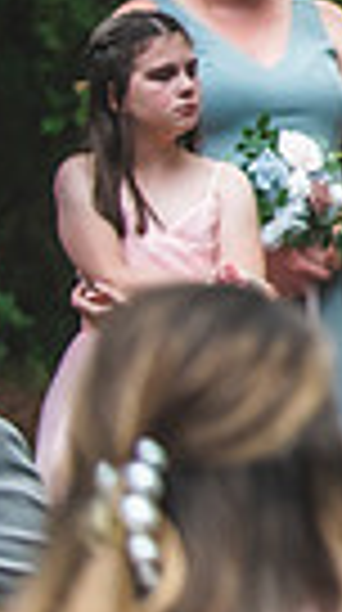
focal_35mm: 385
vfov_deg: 5.6
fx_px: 6238
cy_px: -47
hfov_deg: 3.1
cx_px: 1238
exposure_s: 1/800
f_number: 2.8
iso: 1000
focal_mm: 86
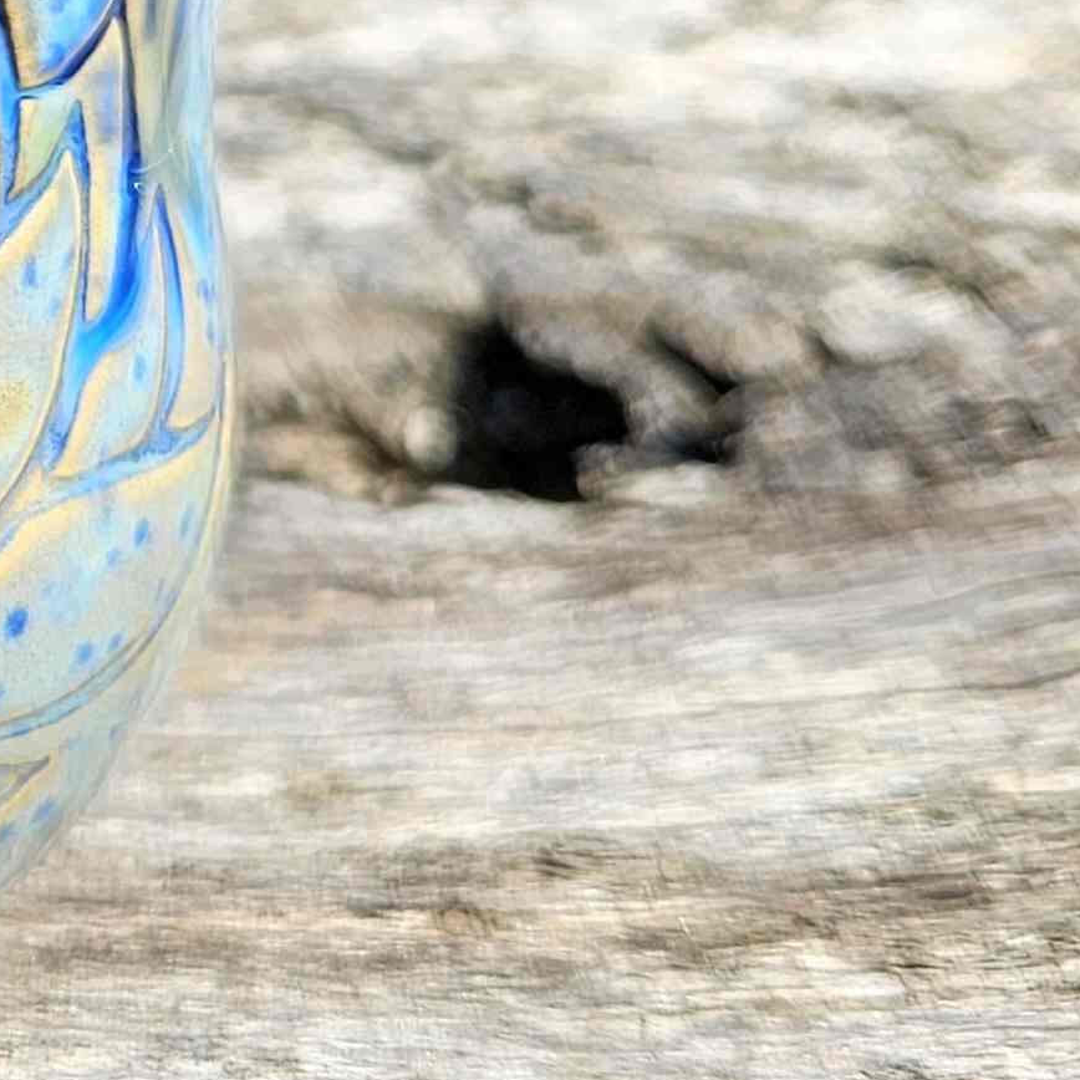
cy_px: 154
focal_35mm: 61
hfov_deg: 24.0
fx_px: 2153
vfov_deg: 27.4
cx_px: -401
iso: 25
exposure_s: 1/2500
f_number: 1.8
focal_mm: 5.4
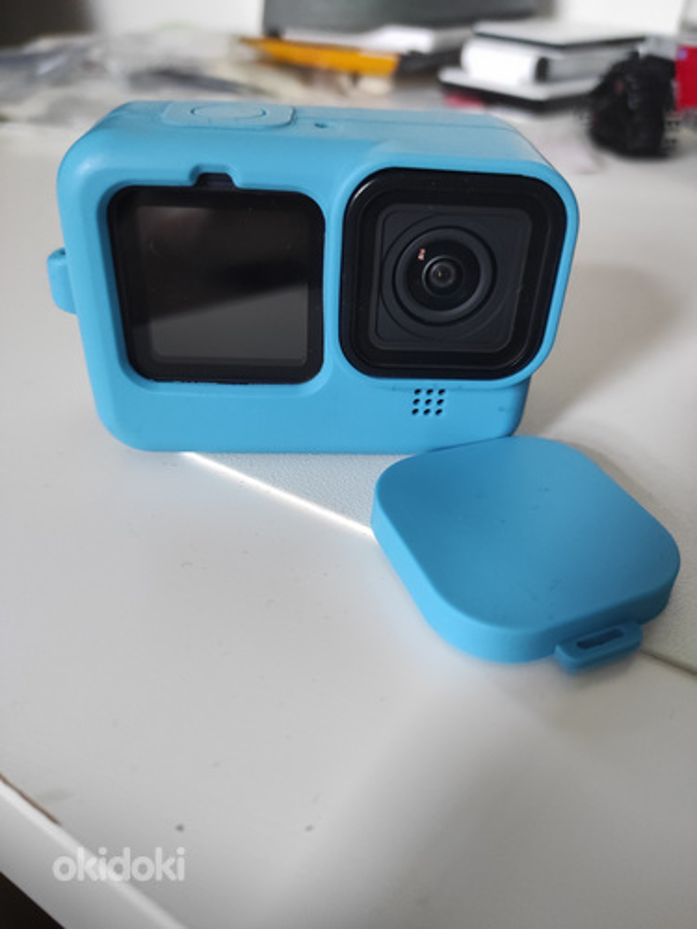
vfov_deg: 69.4
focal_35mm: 25
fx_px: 671
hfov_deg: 54.9
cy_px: 464
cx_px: 348
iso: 1076
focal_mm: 5.43
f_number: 1.89
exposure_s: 1/33
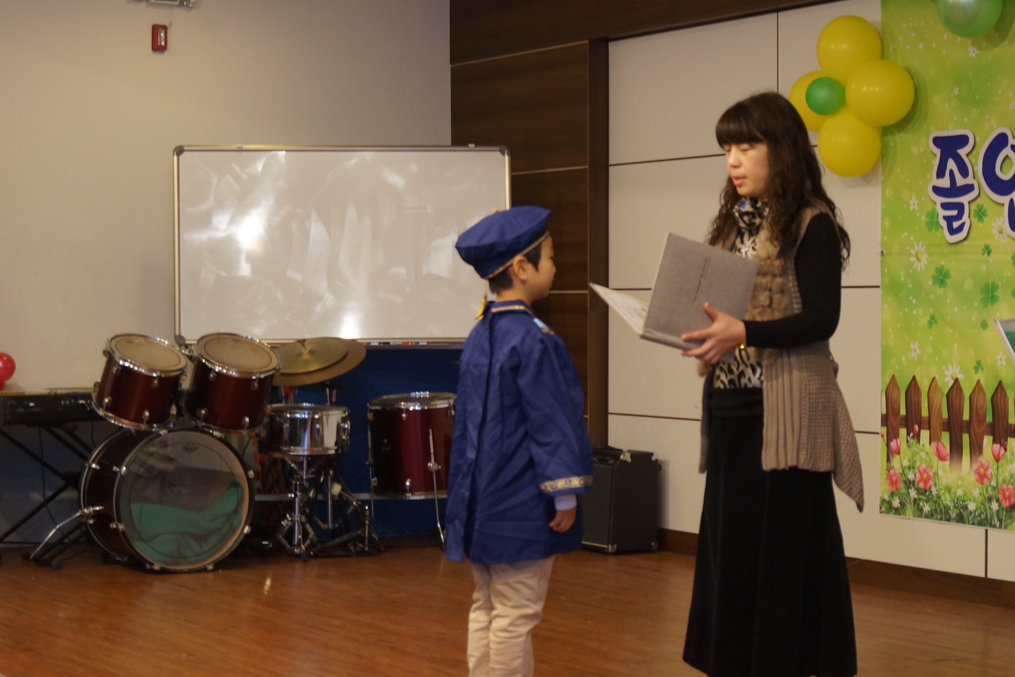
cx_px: 588
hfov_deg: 27.4
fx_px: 2078
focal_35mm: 74
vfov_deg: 18.5
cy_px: 353
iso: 640
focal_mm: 35
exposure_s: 1/60
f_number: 5
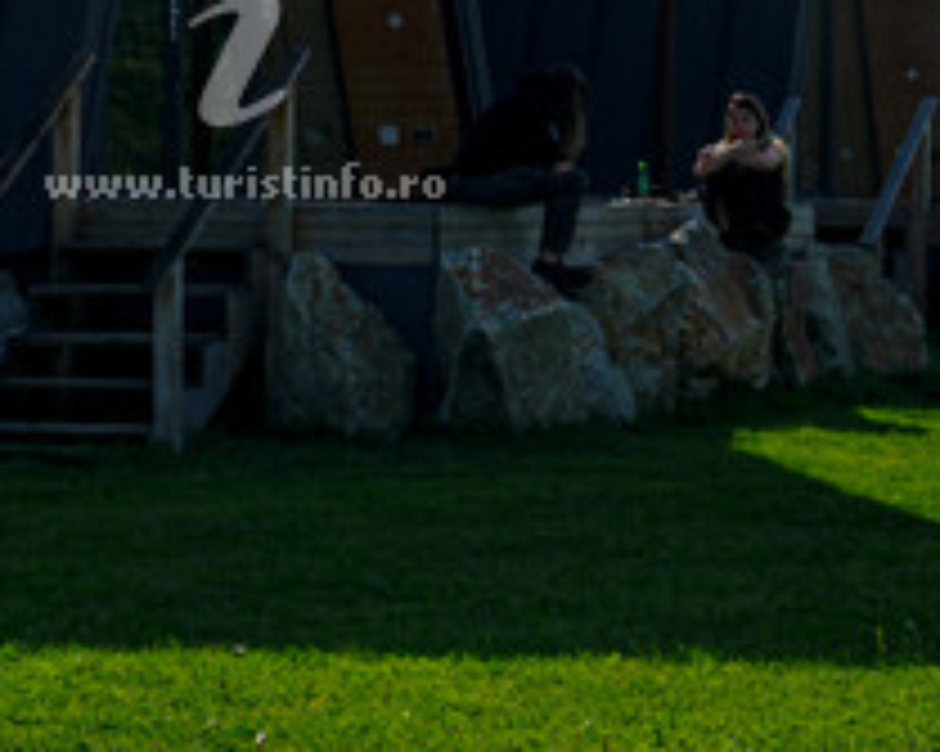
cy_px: 128
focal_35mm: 147
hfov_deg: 13.1
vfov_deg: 10.5
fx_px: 4088
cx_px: 315
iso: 100
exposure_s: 1/160
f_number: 10
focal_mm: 32
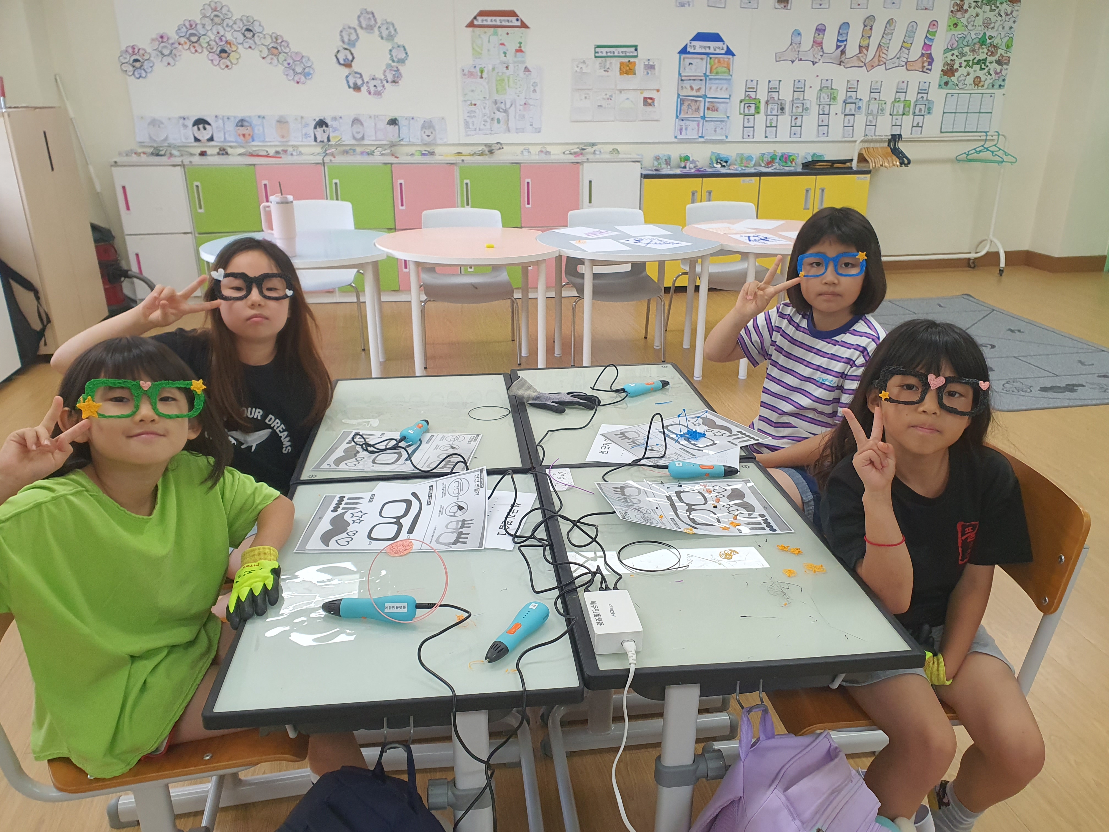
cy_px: 416
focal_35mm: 26
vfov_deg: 53.1
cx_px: 554
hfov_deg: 67.3
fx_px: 833
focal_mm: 4.3
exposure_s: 1/120
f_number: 2.4
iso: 200
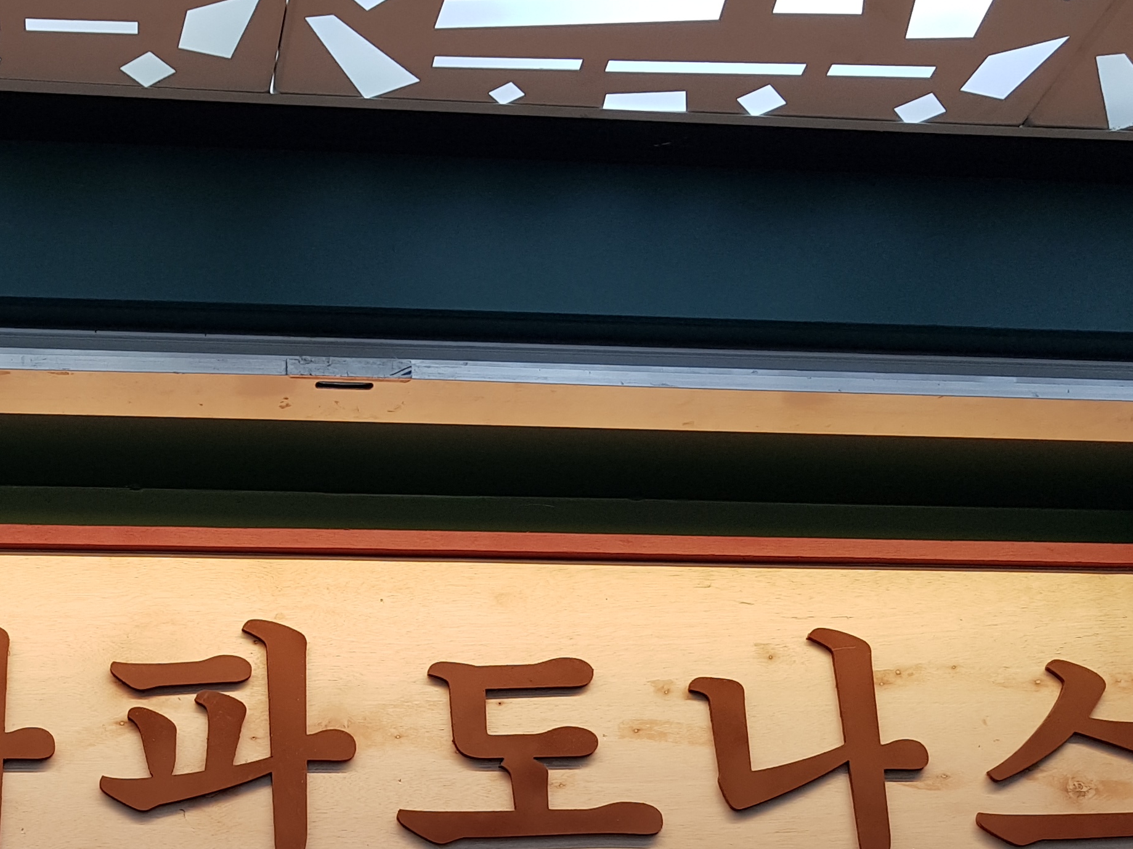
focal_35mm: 57
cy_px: 795
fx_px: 1866
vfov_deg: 24.8
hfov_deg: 33.1
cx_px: 284
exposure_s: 1/60
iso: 50
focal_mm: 4.2
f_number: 1.7
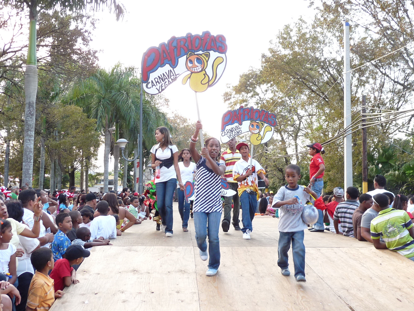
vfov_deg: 36.0
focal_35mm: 40
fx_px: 478
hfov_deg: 46.8
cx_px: 209
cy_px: 157
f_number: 2.8
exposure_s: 1/80
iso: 100
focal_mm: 4.8
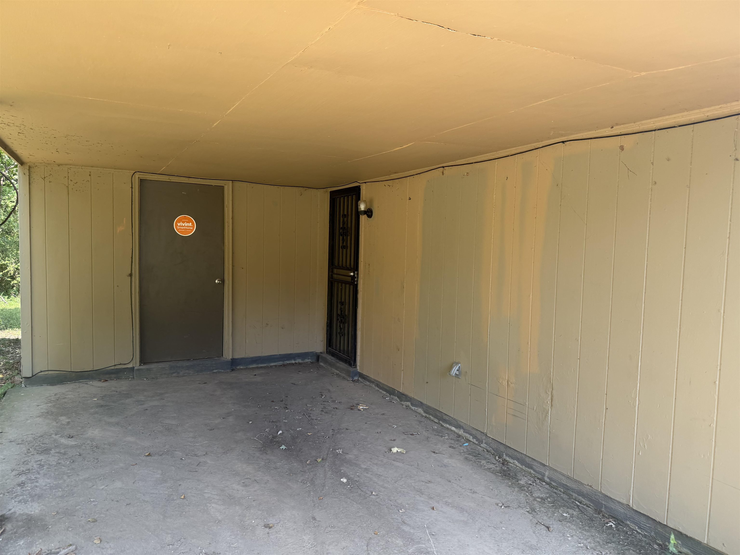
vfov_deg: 56.8
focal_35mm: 24
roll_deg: -3.1
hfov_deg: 71.6
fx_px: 513
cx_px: 370
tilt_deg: -5.4
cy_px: 278
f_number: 1.78
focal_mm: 6.76
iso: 80
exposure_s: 1/218
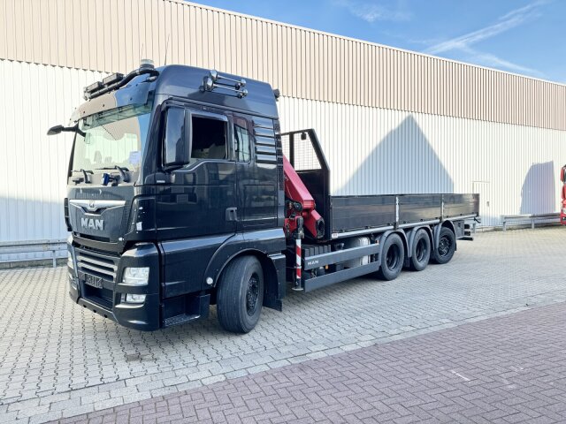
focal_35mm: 24
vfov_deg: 56.8
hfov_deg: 71.6
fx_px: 392
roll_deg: +0.7
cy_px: 212
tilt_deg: -1.7
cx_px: 283
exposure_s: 1/531
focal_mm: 6.86
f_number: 1.78
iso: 80
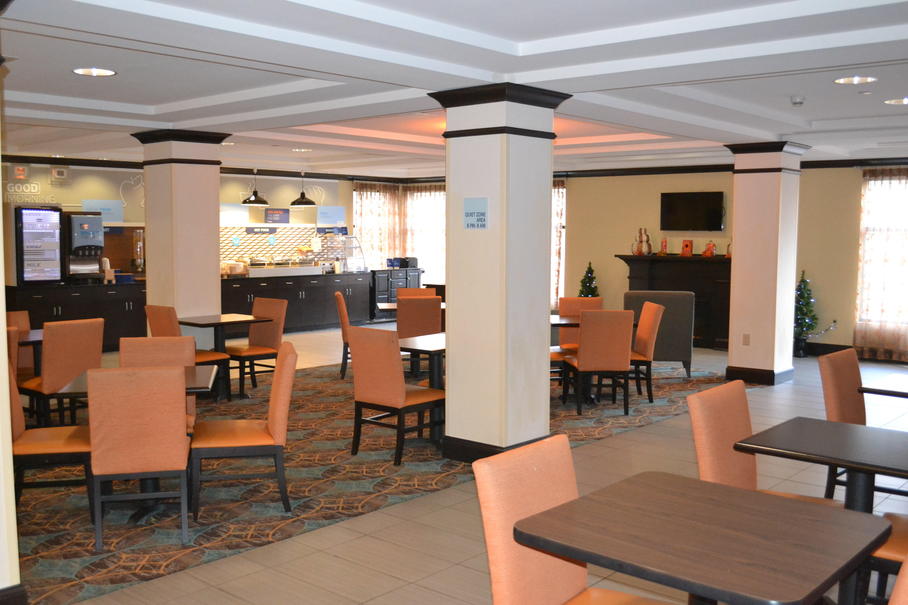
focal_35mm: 36
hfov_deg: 53.1
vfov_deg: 36.9
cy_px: 302
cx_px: 454
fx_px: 908
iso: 3200
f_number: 4
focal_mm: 24
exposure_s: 1/60
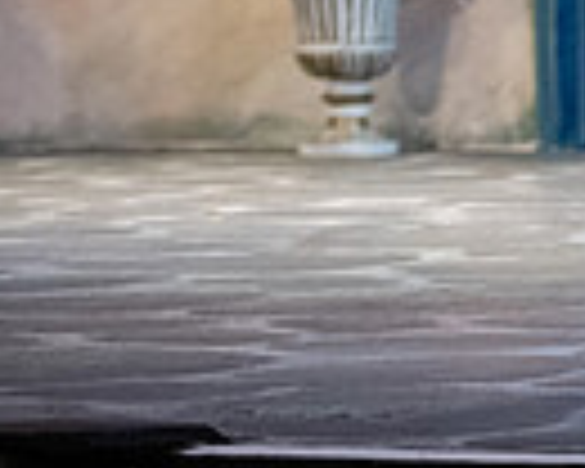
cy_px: -344
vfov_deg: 4.6
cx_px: 1287
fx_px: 5800
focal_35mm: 335
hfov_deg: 5.6
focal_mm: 80
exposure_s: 1/400
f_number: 3.2
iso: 4000
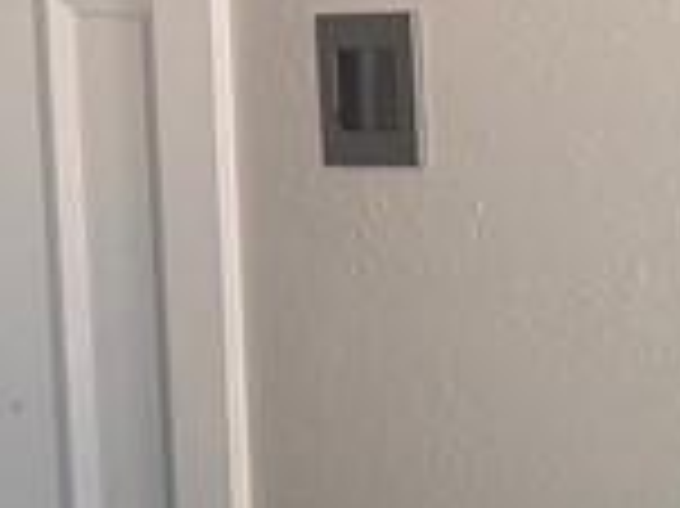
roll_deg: -1.6
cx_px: 1648
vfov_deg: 8.9
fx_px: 3199
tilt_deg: -9.3
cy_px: 742
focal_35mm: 163
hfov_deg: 10.4
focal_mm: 6.76
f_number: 1.78
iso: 160
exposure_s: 1/121
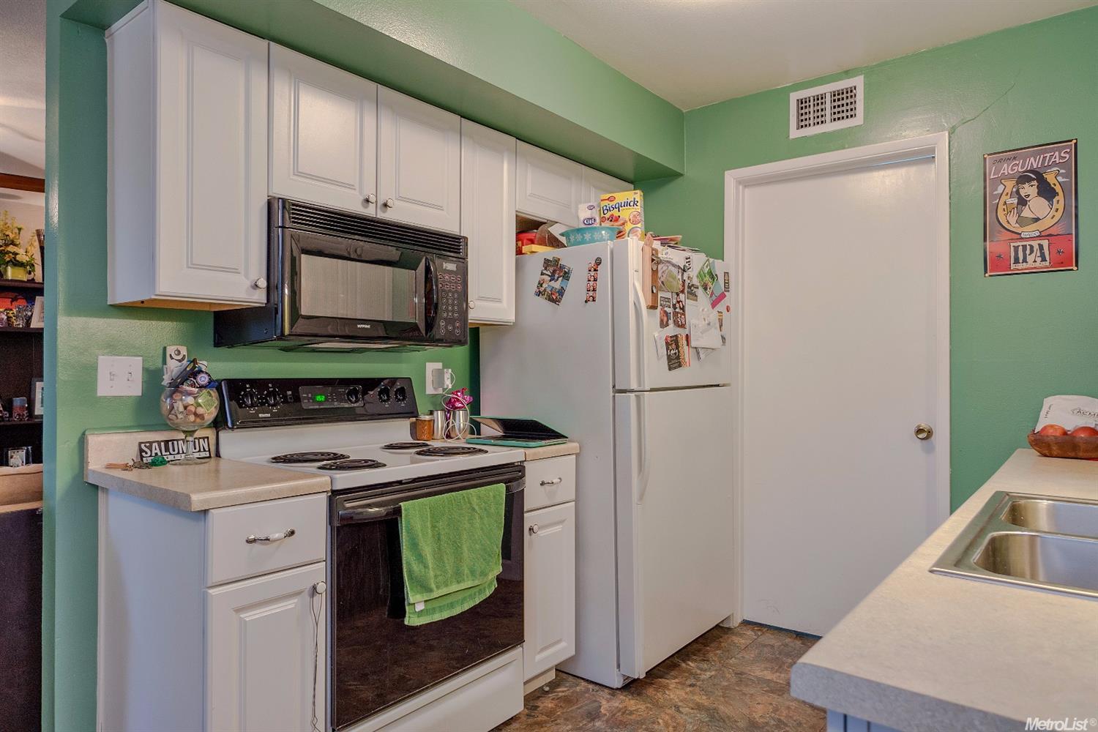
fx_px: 671
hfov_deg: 78.6
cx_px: 549
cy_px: 366
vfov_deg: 57.2
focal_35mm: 22
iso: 50
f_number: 5
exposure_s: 1/5
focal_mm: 15
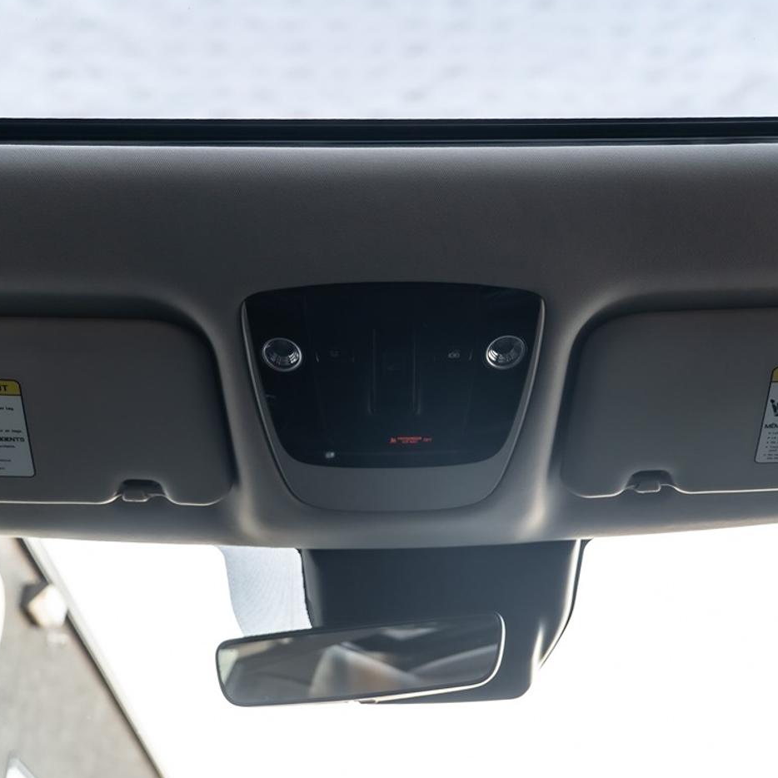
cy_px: 389
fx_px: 992
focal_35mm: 39
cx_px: 407
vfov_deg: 42.8
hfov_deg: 42.8
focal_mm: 28
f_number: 4
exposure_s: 1/25
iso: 250
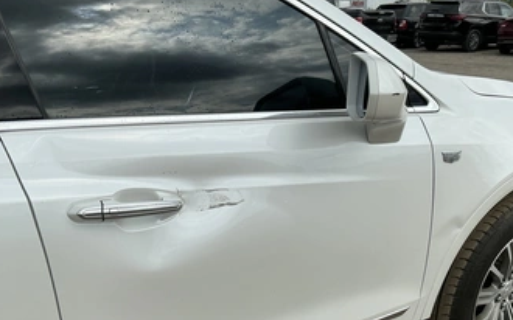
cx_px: 264
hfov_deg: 54.0
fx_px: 503
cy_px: 225
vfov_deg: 34.8
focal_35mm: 36
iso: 25
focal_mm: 3
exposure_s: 1/2801
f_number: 1.8
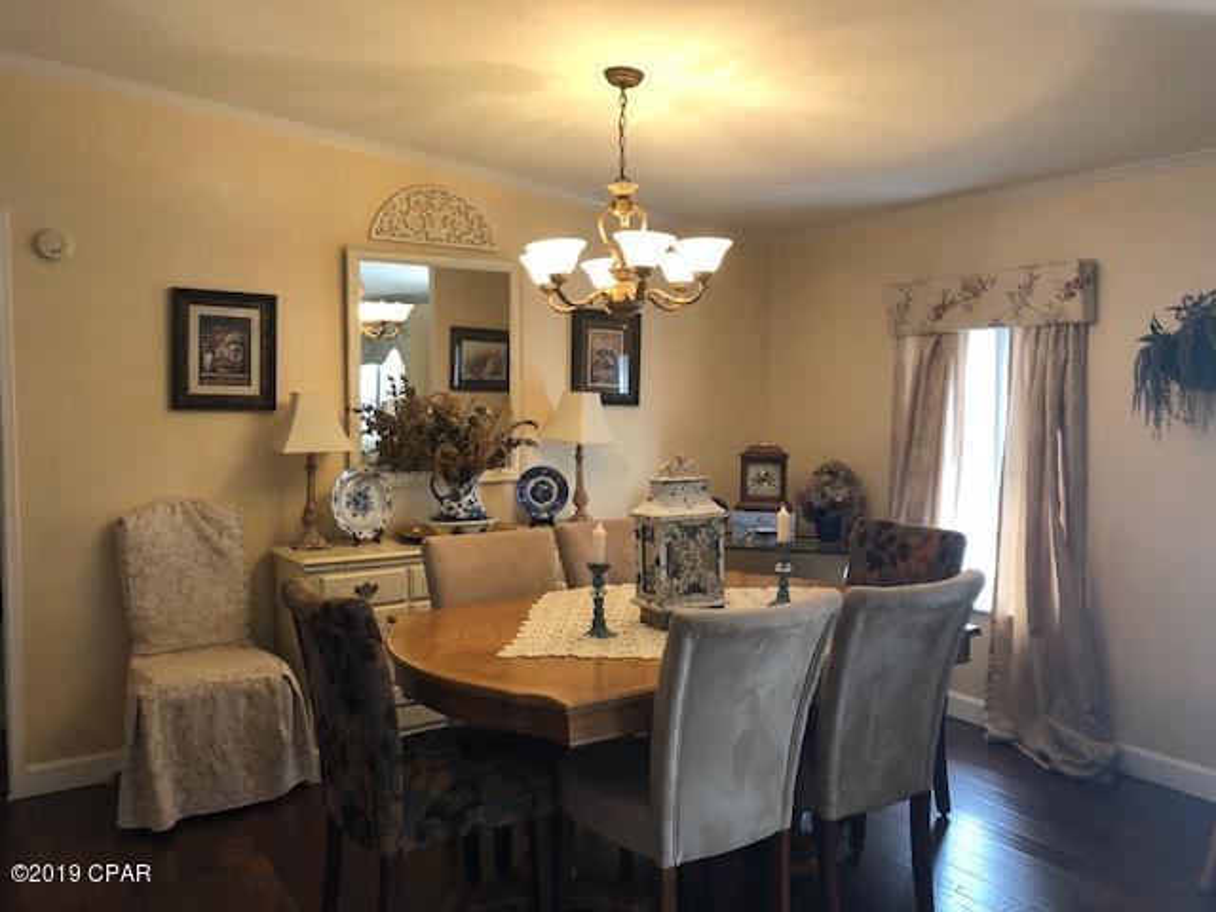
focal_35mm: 28
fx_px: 984
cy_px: 456
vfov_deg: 49.7
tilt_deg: -5.2
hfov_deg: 63.4
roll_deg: +0.1
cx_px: 608
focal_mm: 3.99
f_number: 1.8
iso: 40
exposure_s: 1/24
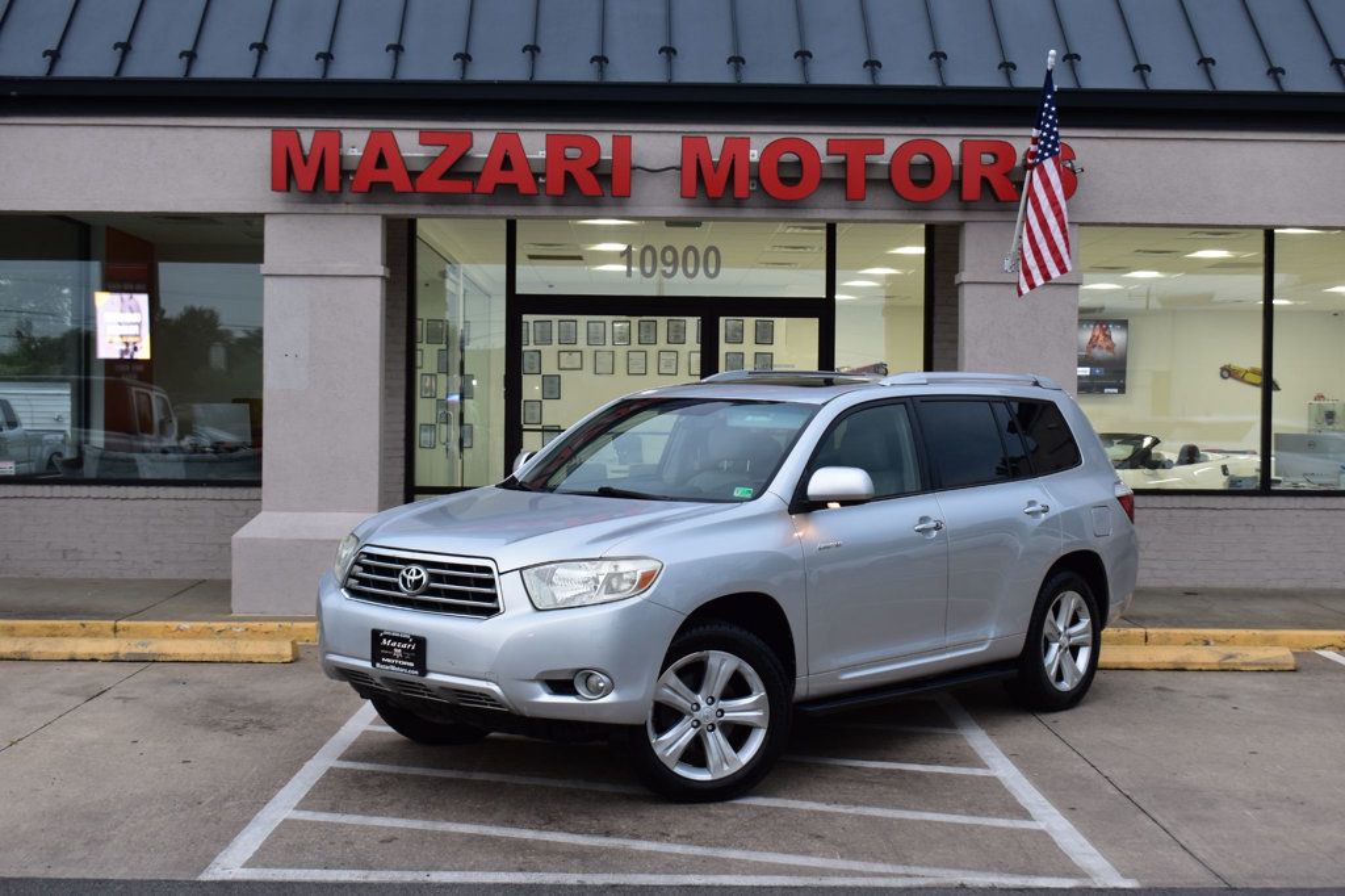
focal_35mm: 48
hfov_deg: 41.1
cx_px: 672
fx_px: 1793
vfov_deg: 28.1
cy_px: 448
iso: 400
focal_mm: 32
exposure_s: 1/40
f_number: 7.1
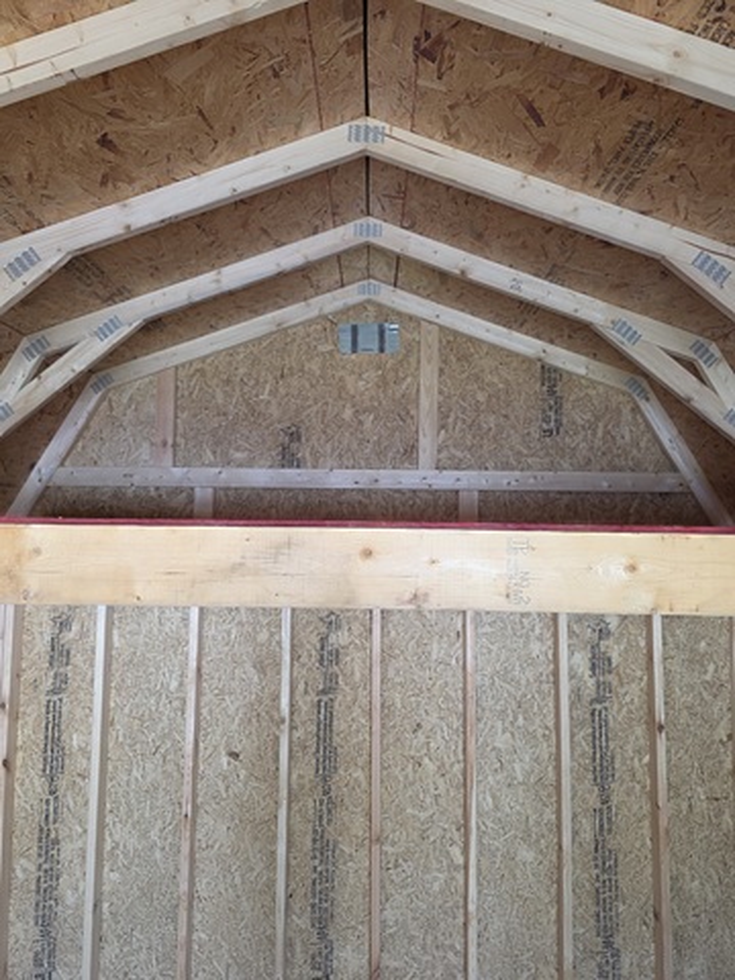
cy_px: 490
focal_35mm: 23
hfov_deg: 58.9
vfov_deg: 73.9
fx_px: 651
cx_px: 368
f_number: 1.7
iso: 200
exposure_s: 1/180
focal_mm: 6.3
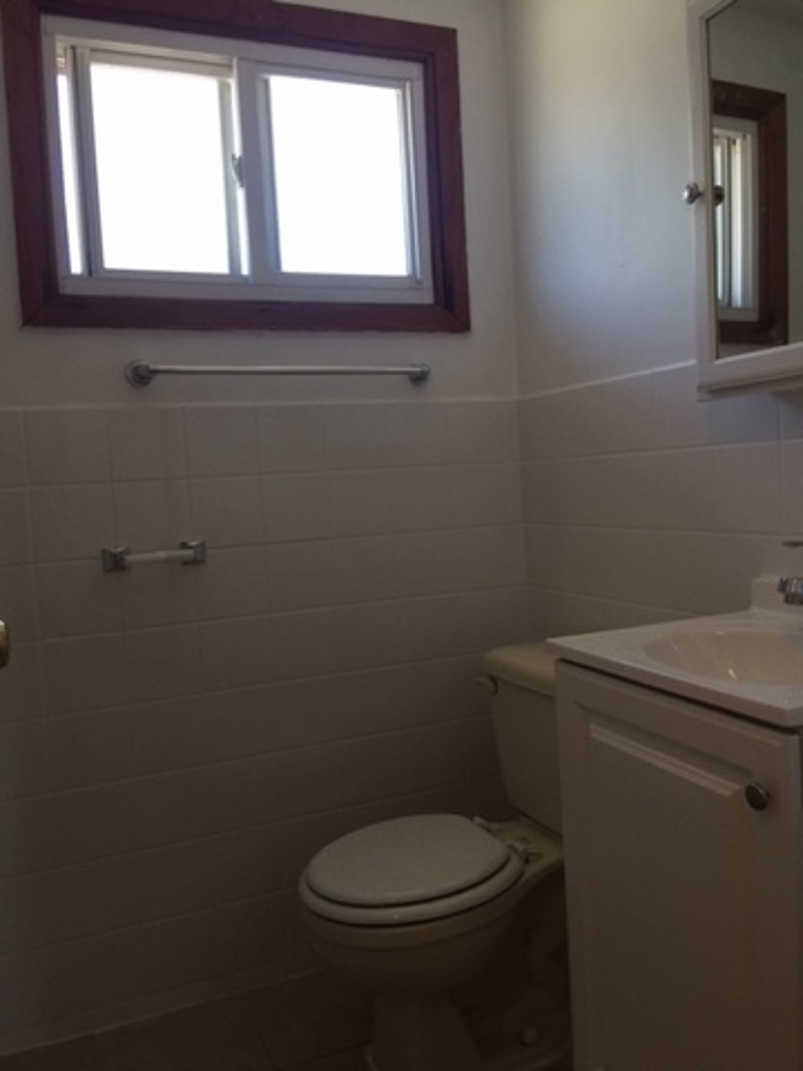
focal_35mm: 29
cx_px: 402
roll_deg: +2.5
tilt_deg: -2.2
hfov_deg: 48.2
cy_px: 536
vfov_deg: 61.7
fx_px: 897
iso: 40
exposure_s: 1/30
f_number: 2.2
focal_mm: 4.15
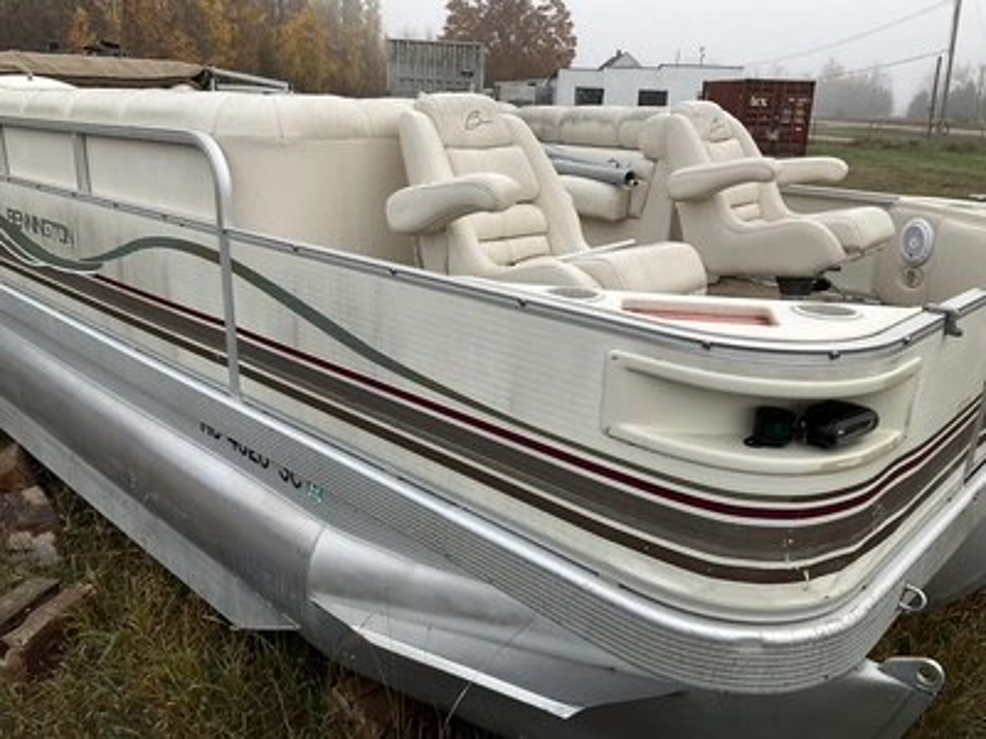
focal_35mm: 29
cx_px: 493
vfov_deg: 48.2
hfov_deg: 61.7
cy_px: 370
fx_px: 826
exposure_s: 1/126
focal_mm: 3
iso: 20
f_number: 1.8
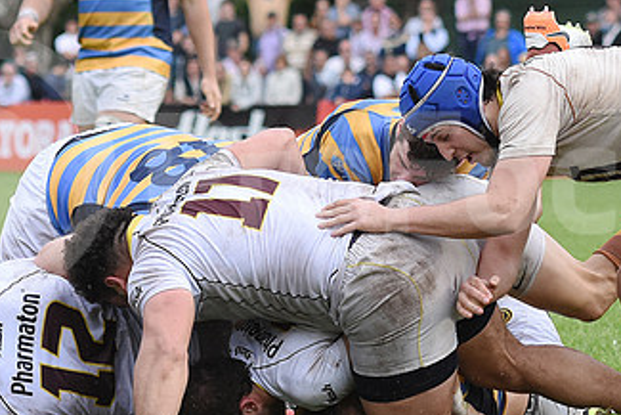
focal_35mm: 241
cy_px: 169
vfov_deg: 5.7
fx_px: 4159
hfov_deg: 8.5
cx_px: 302
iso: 800
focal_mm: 90
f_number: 3.5
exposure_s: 1/1000
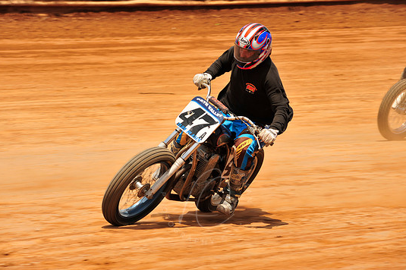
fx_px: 2446
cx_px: 206
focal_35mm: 217
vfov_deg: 6.3
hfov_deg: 9.5
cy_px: 129
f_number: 10
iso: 200
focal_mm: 200
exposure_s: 1/400
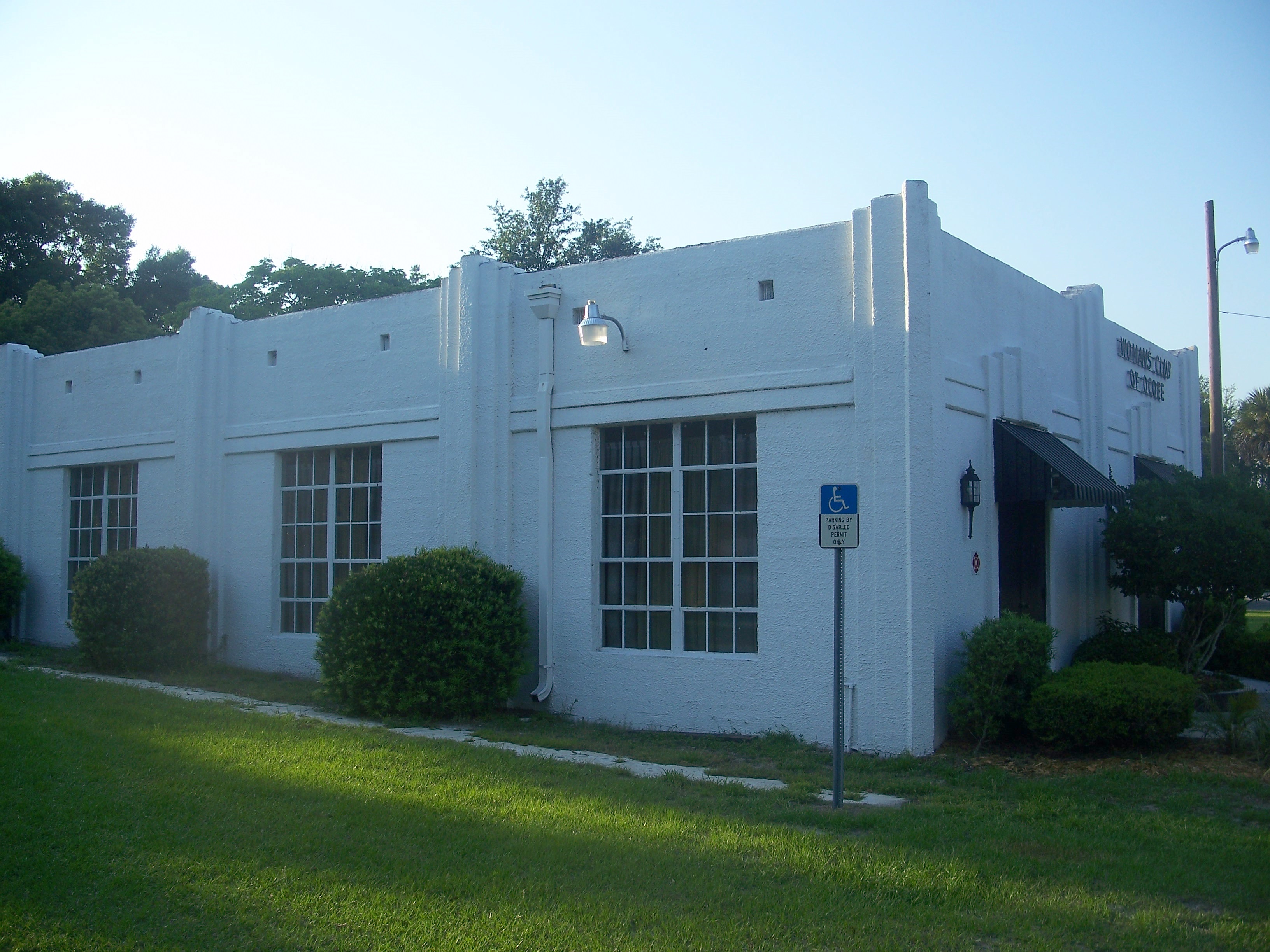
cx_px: 635
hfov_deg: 50.1
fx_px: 1357
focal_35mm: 37
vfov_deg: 38.7
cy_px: 476
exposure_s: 1/500
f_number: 2.8
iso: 64
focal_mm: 7.8
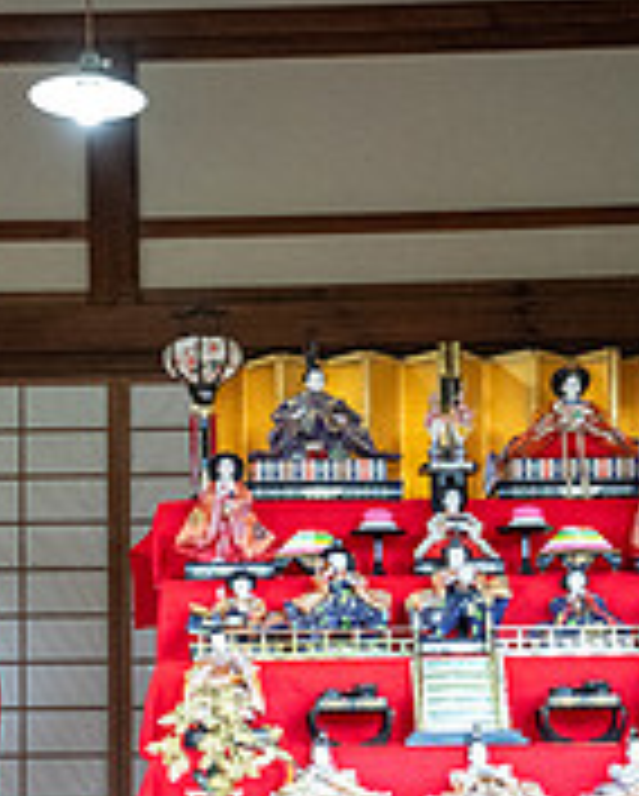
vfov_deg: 16.5
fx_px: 2714
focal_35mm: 115
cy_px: 700
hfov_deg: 13.3
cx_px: 51
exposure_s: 1/100
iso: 4000
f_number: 5.6
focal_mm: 37
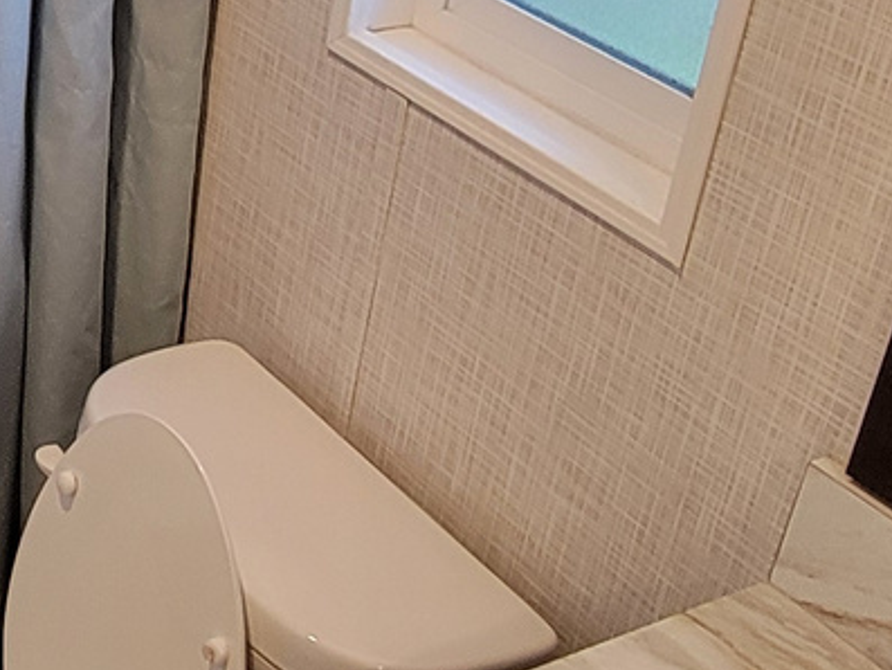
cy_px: 36
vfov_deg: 21.3
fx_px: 1727
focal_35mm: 67
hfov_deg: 26.0
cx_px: -162
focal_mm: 2.2
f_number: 2.2
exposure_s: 1/60
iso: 250
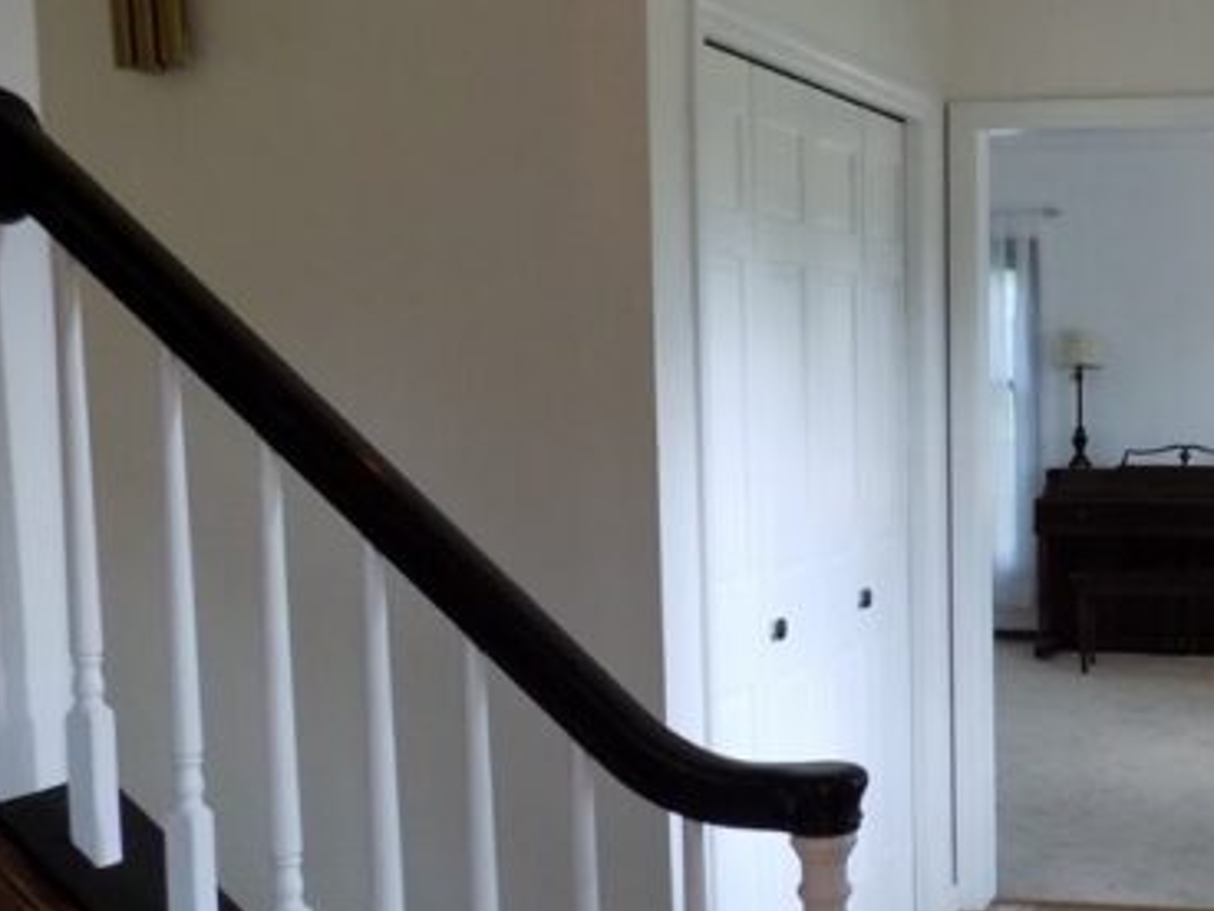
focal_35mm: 50
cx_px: 1174
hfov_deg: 35.1
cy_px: 538
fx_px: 1754
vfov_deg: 29.0
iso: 180
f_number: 3.1
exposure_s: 1/30
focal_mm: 4
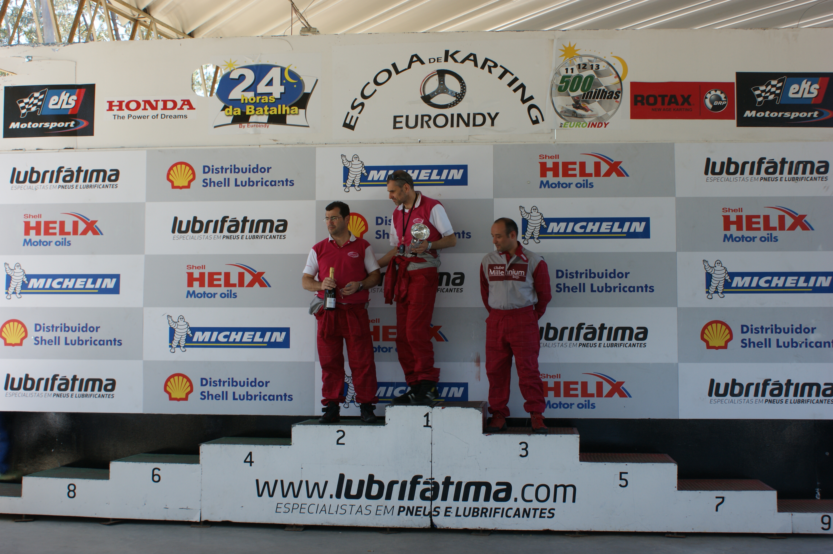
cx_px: 416
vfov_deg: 31.9
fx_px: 971
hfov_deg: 46.4
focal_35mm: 42
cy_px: 277
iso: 100
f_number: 5.6
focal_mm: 28
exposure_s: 1/50
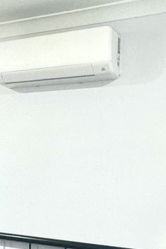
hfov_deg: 19.3
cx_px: -51
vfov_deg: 30.7
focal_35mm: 65
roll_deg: -1.4
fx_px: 450
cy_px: 168
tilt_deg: +0.6
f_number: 2.2
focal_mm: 2.22
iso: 250
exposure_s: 1/50
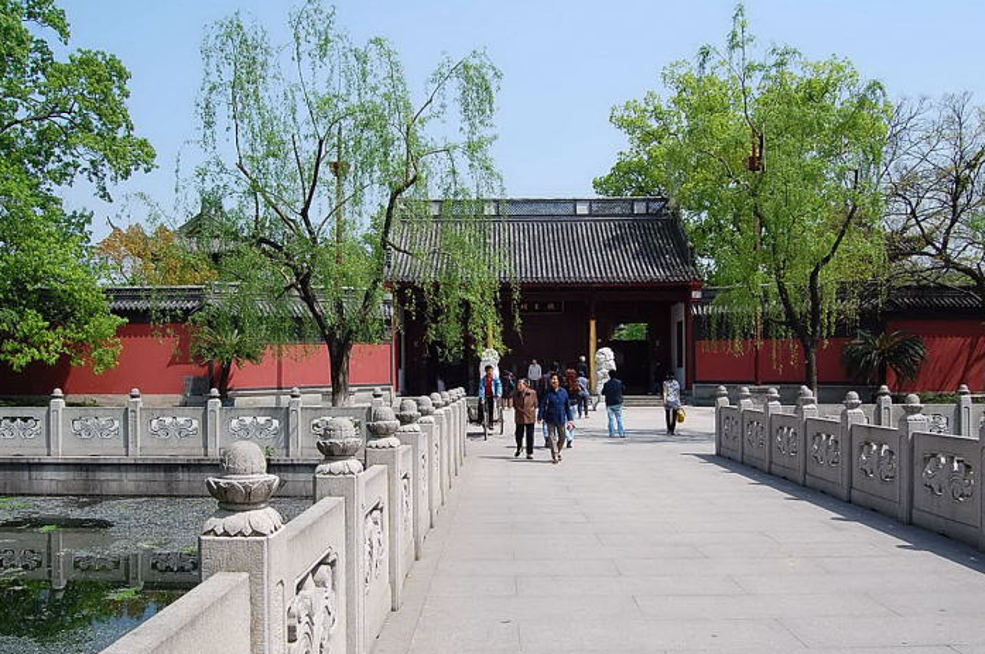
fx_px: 847
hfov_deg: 60.3
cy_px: 360
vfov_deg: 42.2
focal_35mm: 31
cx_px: 472
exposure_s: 1/250
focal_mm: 18
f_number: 9
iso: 200
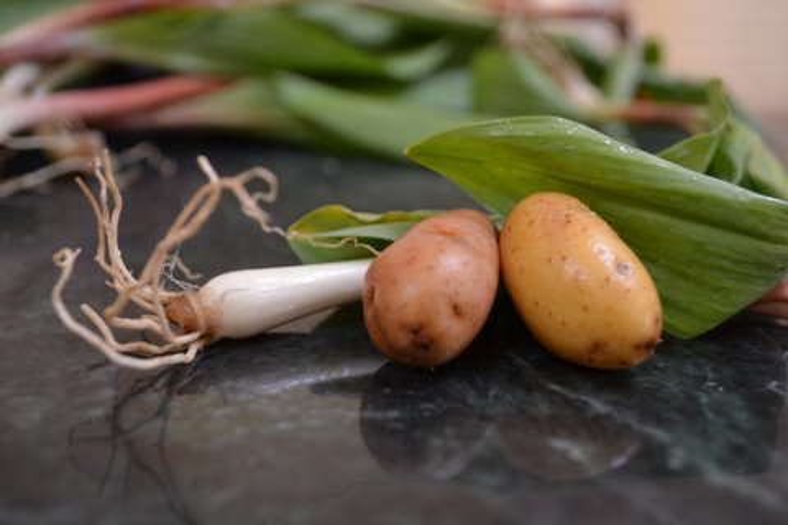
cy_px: 262
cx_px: 394
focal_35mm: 45
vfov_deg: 29.9
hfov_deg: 43.6
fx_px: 985
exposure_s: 1/30
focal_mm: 30
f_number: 4.5
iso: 800
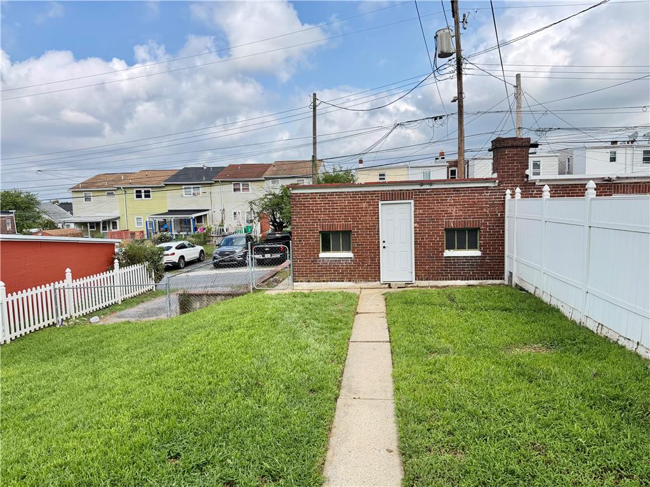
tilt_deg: -4.1
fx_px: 451
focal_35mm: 24
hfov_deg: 71.6
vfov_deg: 56.8
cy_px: 244
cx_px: 325
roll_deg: +1.7
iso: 100
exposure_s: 1/2110
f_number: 1.78
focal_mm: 6.76
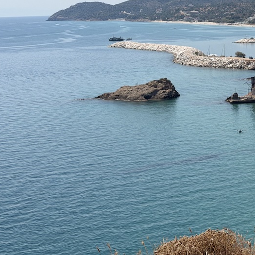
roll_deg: +1.5
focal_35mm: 97
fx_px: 808
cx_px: 254
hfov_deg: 17.5
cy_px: 93
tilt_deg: -5.6
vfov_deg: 17.9
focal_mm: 6.76
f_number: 1.78
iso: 80
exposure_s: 1/8772
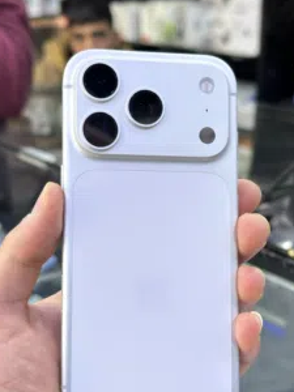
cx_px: 163
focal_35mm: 64
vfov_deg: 30.2
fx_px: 725
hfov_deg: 22.9
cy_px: 237
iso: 80
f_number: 1.78
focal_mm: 6.86
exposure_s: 1/100
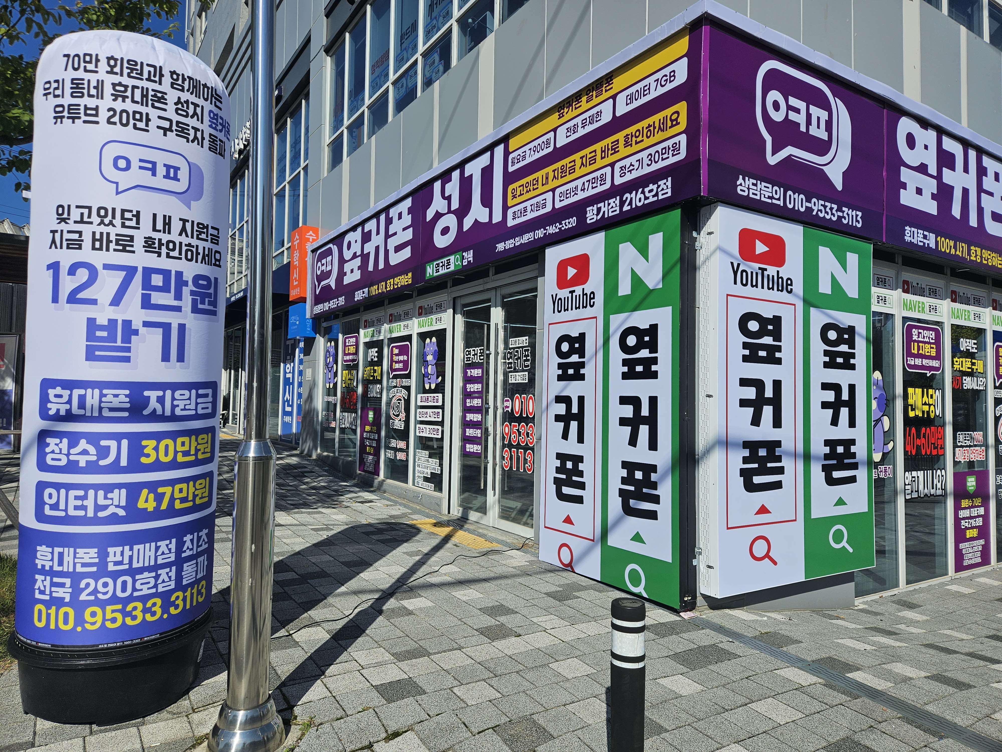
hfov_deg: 73.9
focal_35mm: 23
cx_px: 501
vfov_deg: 58.9
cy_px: 376
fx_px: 666
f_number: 1.8
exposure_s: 1/3677
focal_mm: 5.4
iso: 25
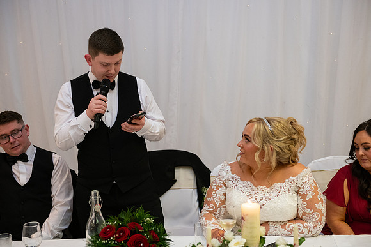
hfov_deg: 34.5
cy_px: 124
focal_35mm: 58
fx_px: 598
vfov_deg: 23.4
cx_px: 186
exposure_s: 1/160
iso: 1250
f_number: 3.5
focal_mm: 58
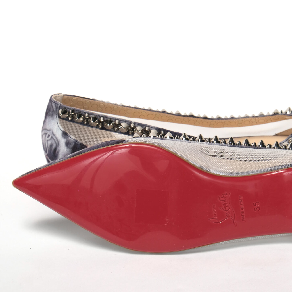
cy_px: 144
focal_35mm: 112
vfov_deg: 15.6
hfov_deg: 15.5
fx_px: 1069
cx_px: 199
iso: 200
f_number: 13
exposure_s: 1/125
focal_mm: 55
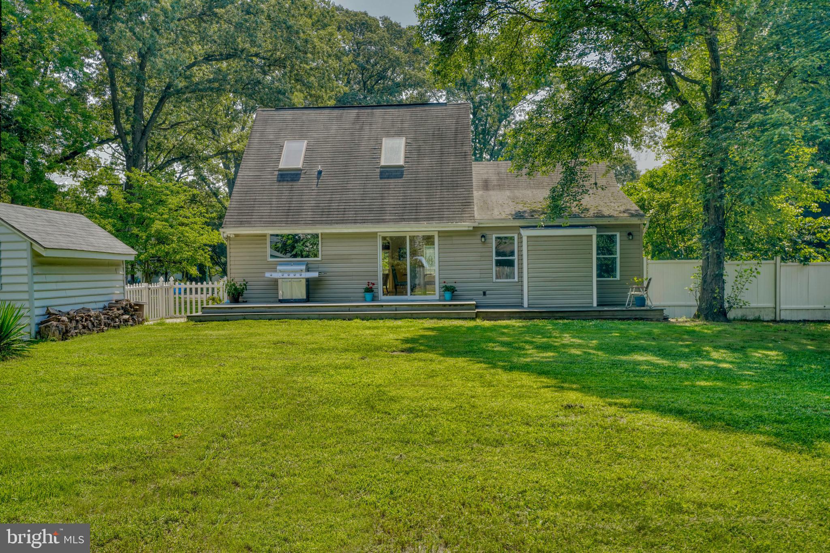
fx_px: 738
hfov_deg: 58.7
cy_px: 276
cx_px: 415
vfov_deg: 41.1
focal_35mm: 32
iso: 640
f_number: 7.1
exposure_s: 1/400
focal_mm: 32
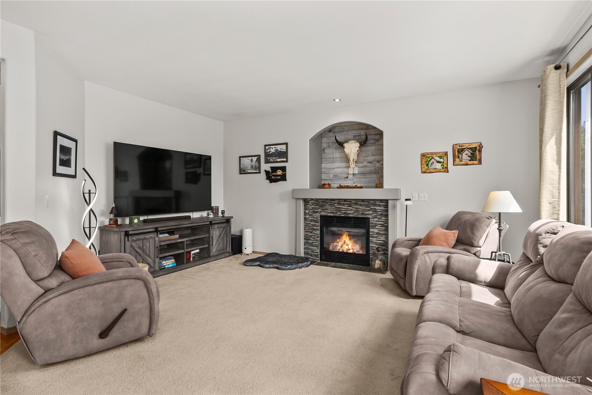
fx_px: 280
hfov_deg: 93.2
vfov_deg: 70.5
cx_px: 296
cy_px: 198
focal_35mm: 17
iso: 1000
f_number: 7.1
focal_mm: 17
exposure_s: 1/20
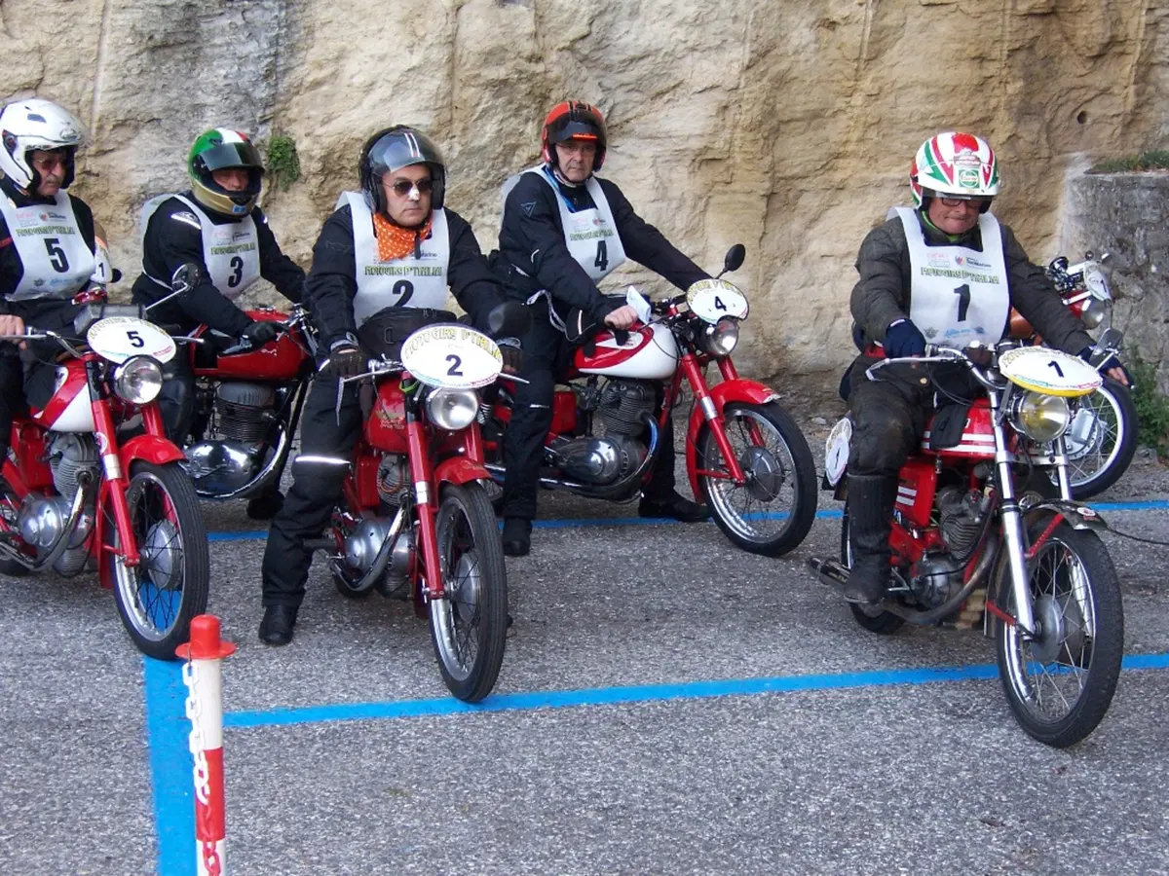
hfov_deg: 32.2
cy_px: 438
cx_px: 584
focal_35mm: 60
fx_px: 2026
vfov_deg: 24.4
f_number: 4
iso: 140
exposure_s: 1/90
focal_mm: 10
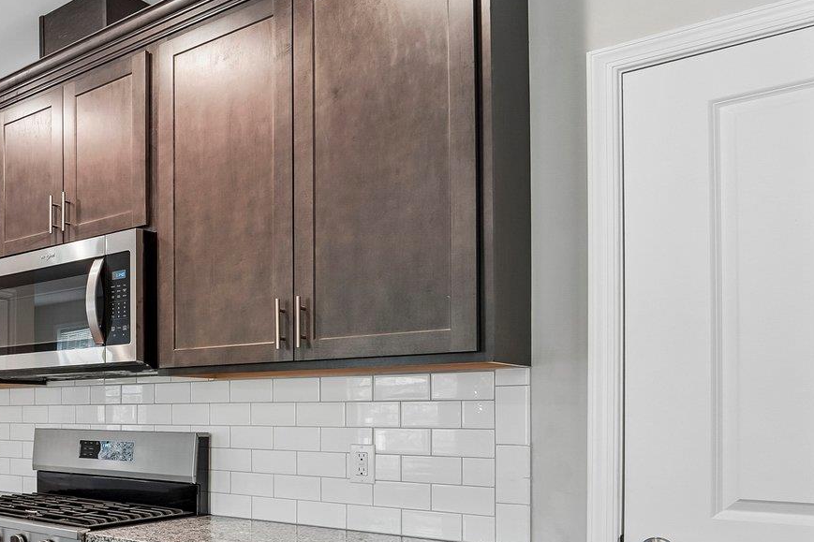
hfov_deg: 45.0
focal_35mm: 33
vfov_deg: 39.1
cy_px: 394
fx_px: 746
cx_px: -59
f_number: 8
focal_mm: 14
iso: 400
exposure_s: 1/10
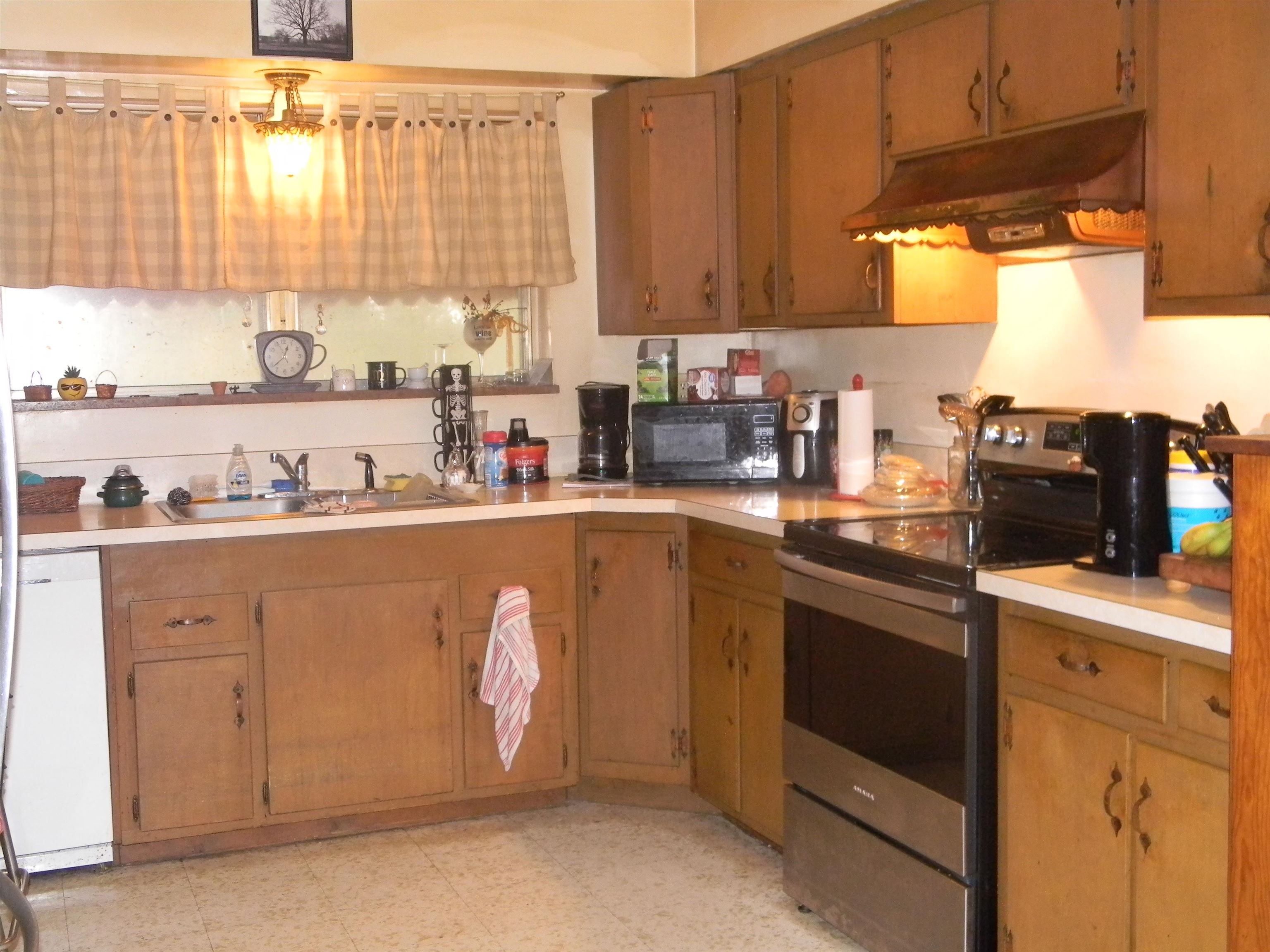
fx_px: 1504
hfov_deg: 45.8
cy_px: 476
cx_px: 635
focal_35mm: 41
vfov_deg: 35.1
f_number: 3.8
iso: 481
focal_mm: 7.3
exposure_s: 1/30
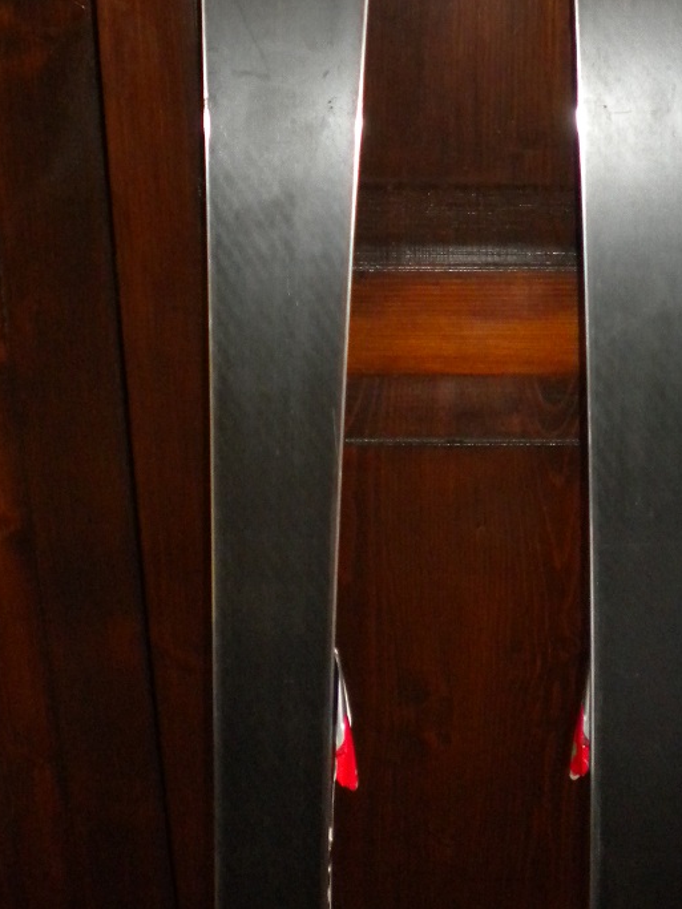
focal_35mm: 56
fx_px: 1471
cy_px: 204
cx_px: 467
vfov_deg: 33.5
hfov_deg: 25.9
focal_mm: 6.3
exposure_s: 1/30
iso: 400
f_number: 3.1
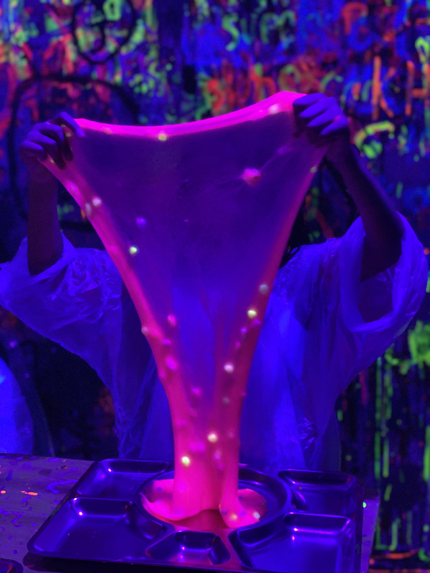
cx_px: 215
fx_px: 861
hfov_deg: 28.0
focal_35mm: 52
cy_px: 286
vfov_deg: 36.8
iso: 800
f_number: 2
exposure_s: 1/14
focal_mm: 6
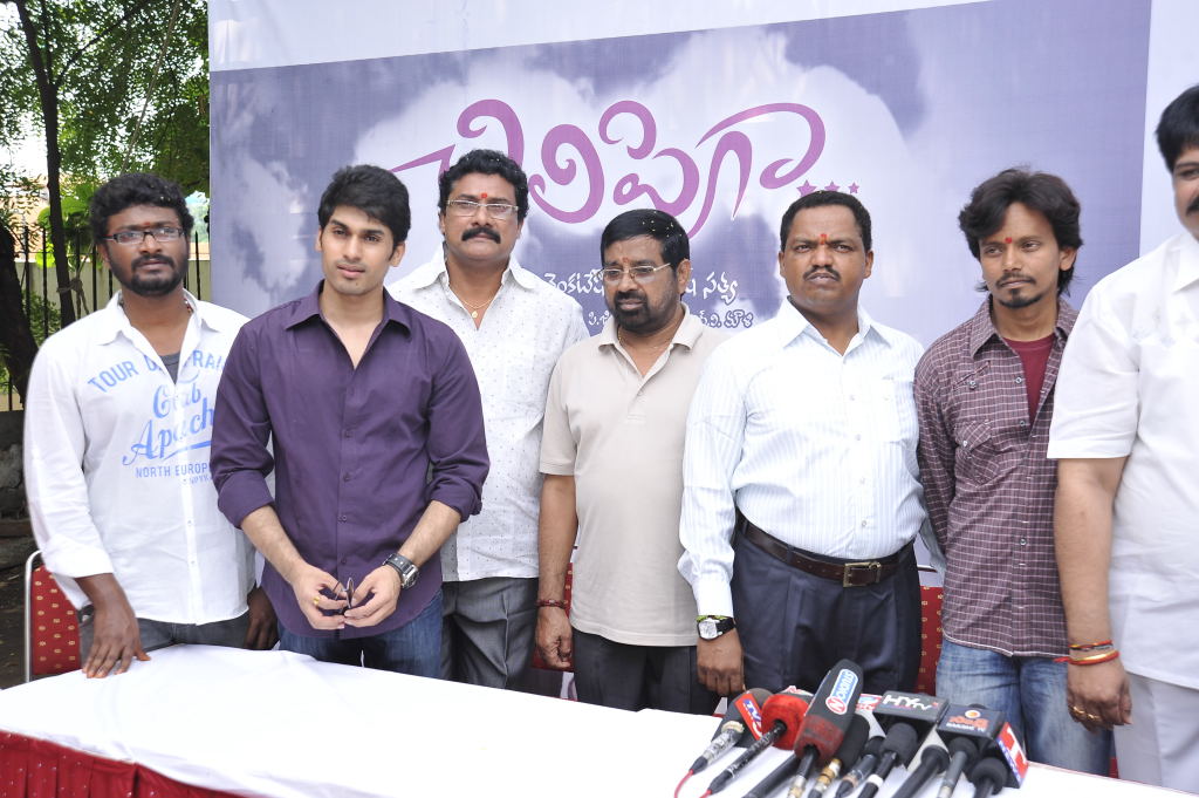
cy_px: 399
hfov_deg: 41.1
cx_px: 600
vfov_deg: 28.0
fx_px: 1597
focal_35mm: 48
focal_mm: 48
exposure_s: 1/160
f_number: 5.6
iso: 250
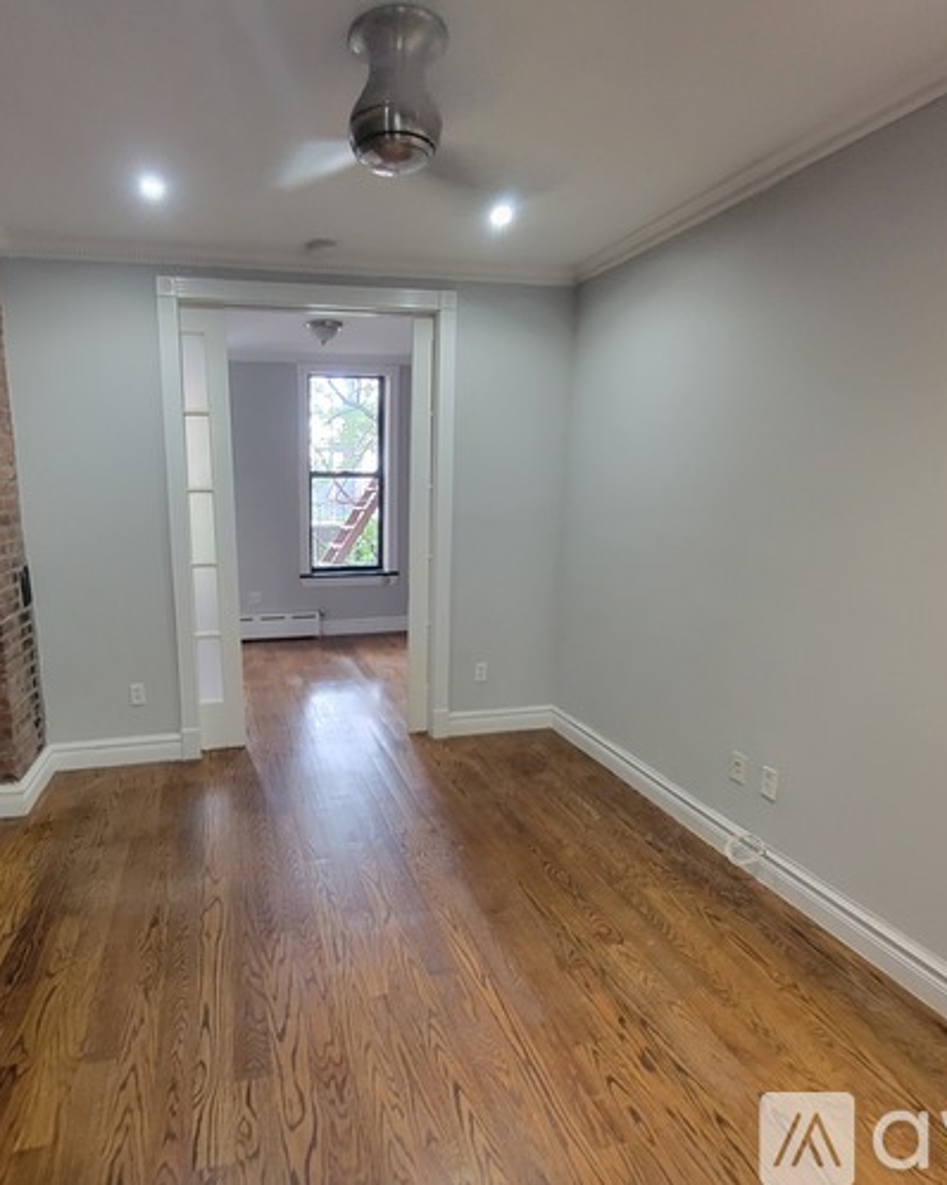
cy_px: 592
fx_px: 596
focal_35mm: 17
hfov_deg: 75.5
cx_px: 351
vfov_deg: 89.7
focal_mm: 2.2
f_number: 2.2
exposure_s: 1/30
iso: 400
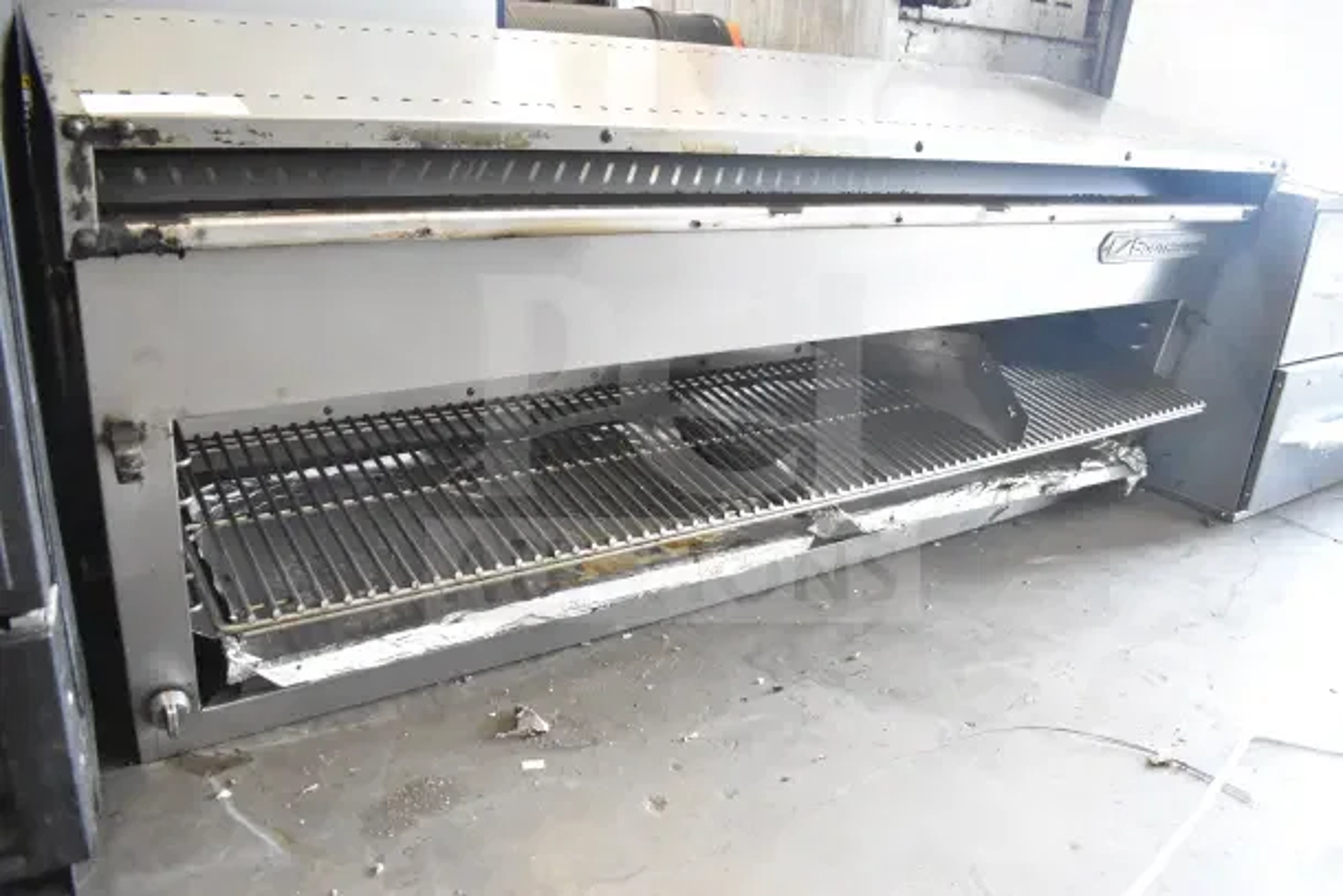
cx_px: 672
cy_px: 448
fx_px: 1007
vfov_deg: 48.0
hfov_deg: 67.4
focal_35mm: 27
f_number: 4.5
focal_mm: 18
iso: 6400
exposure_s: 1/80
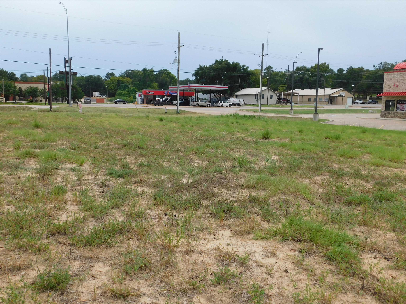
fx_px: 352
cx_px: 203
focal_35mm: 30
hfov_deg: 60.0
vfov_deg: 46.8
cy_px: 152
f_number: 3.2
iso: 125
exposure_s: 1/500
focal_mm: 5.3
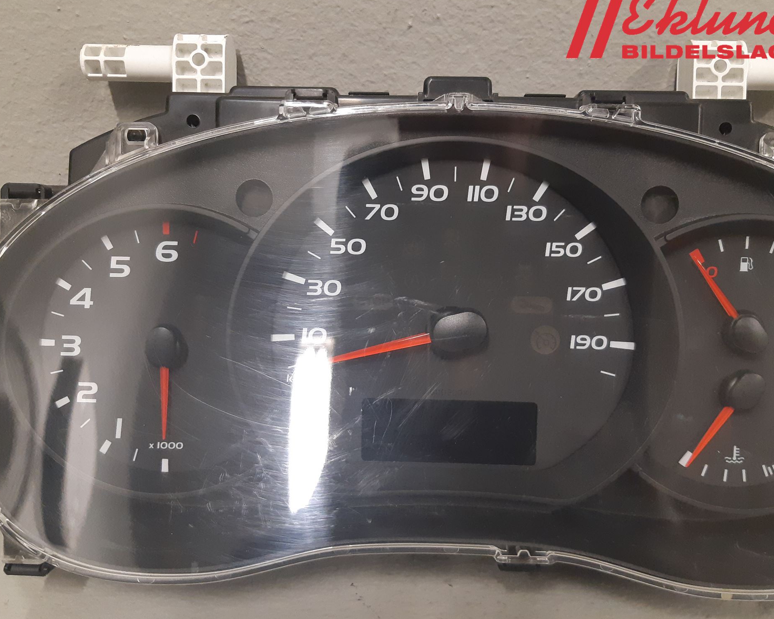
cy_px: 308
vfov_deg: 51.5
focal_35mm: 28
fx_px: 641
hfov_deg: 62.2
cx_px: 395
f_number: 1.7
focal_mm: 3.93
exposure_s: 1/50
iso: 250
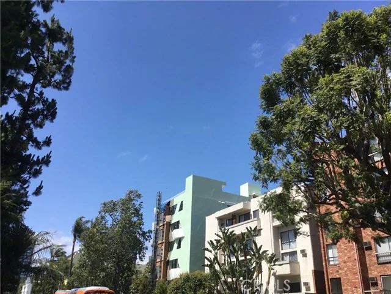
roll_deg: -1.1
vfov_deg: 45.4
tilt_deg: +25.2
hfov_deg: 58.4
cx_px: 196
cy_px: 147
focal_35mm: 31
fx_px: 350
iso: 25
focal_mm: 3.3
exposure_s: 1/1294
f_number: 2.4
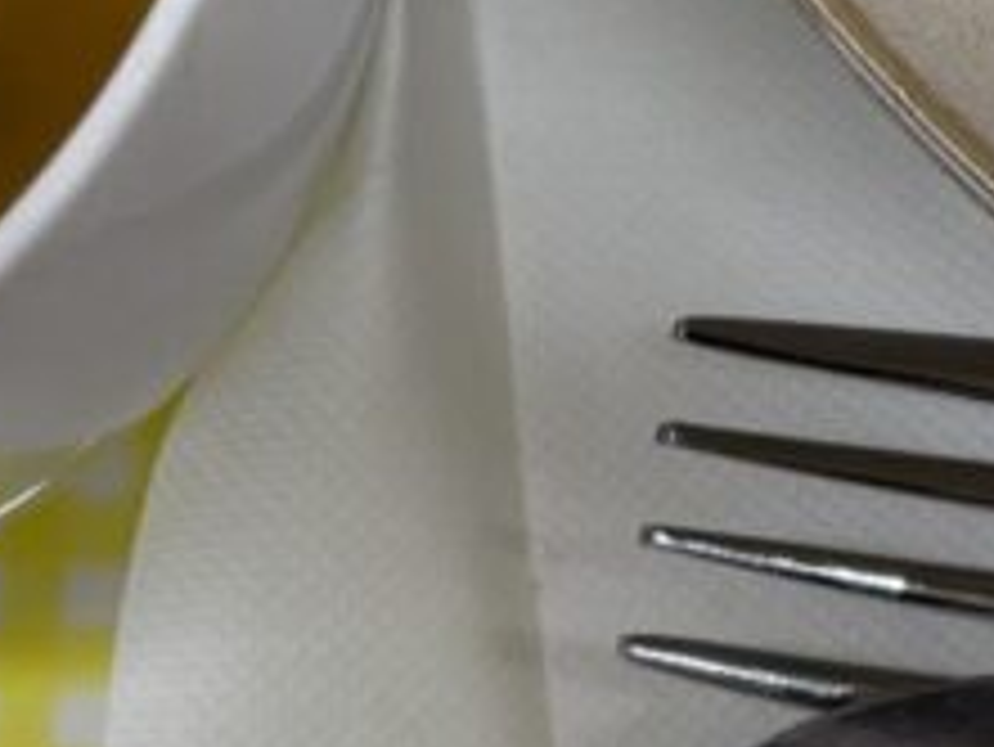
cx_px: 1300
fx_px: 3994
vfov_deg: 9.9
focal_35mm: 139
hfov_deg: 13.6
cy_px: -742
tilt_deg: -69.6
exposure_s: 1/178
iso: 64
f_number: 1.78
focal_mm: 6.76
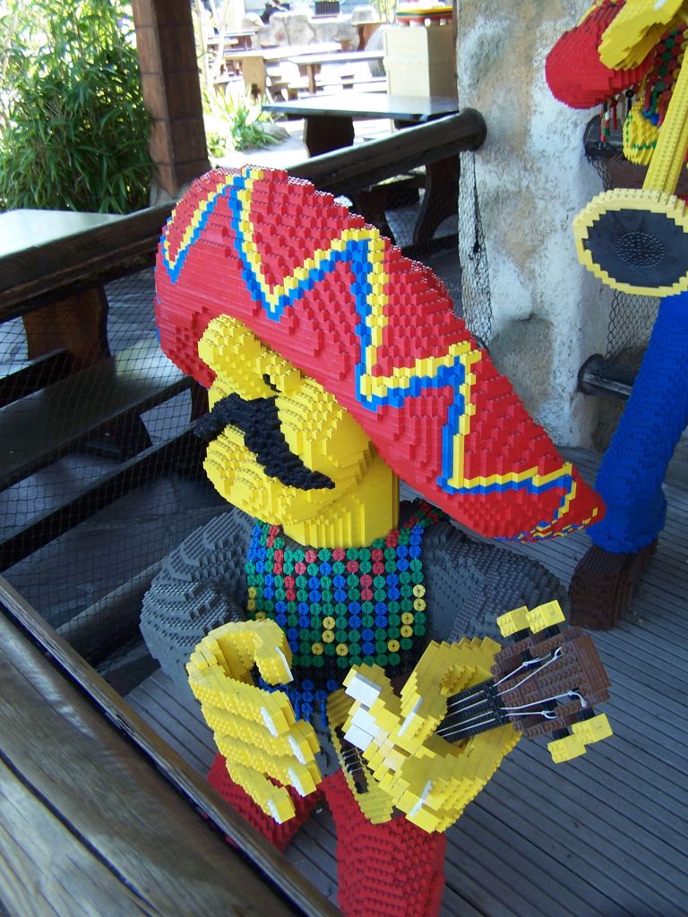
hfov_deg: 37.7
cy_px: 458
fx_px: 1007
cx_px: 344
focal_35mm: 38
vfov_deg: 49.0
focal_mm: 6.3
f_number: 2.8
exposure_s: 1/90
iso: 80
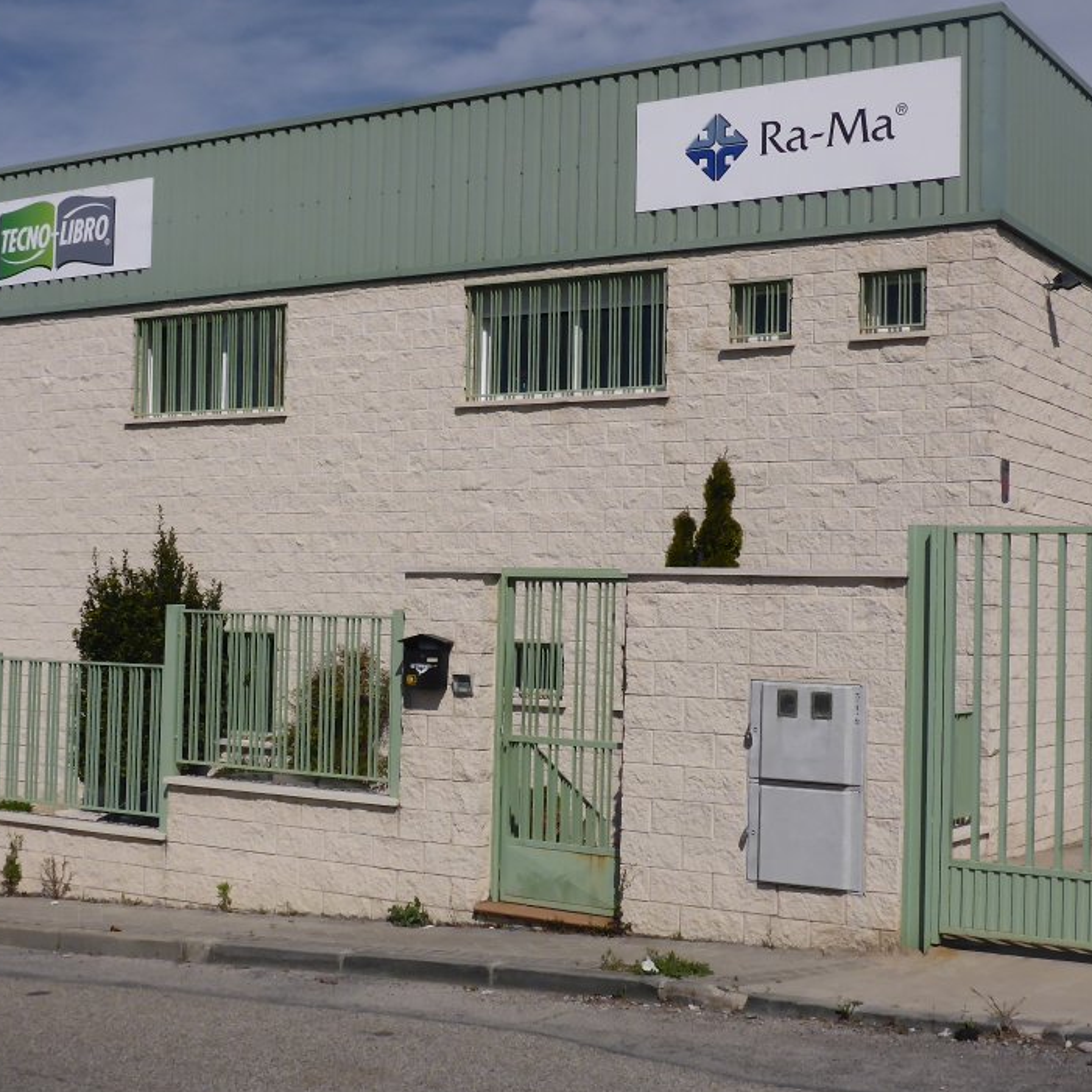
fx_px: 1785
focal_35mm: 50
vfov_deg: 34.0
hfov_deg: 33.9
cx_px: 452
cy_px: 536
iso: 100
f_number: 11
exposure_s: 1/400
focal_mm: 5.5
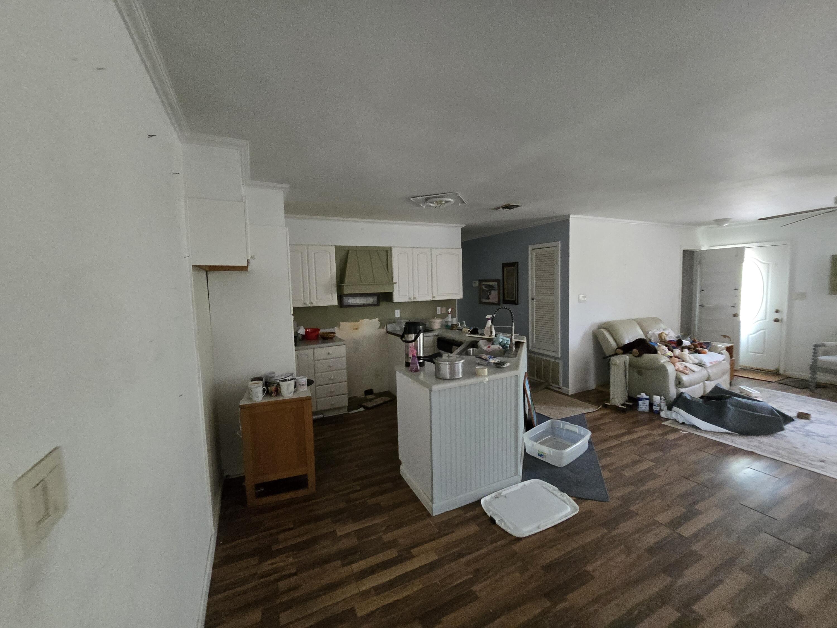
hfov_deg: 106.2
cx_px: 418
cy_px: 314
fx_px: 314
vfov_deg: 89.9
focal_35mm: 13
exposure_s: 1/60
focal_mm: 2.2
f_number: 2.2
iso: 1250
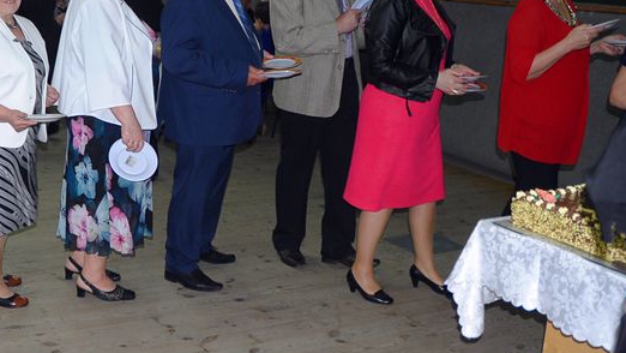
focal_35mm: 46
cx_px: 170
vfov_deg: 26.0
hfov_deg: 43.4
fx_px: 764
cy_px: 148
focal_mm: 18
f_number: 4
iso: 640
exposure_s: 1/60
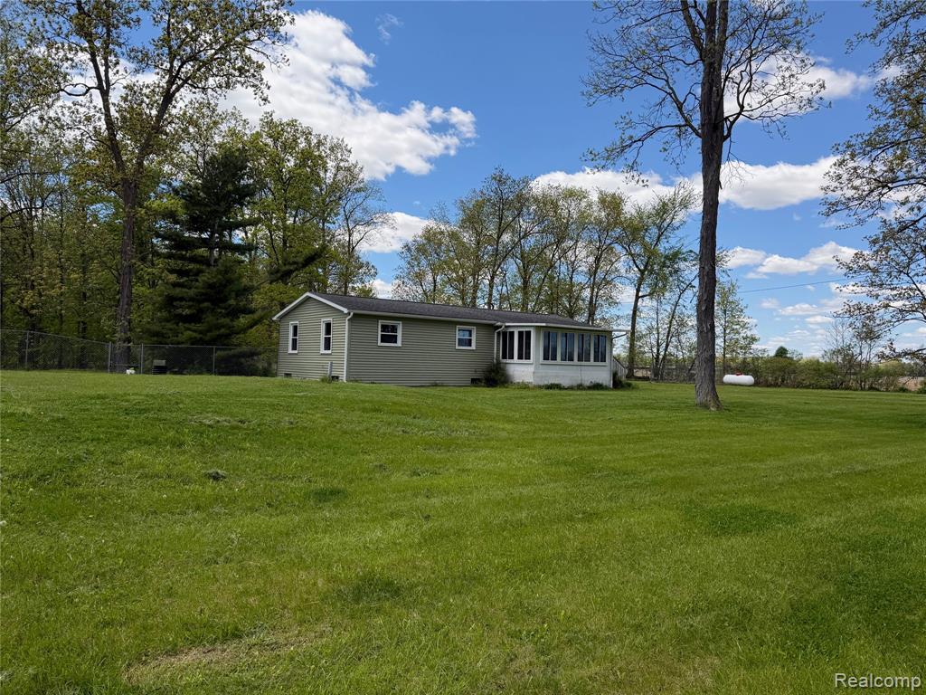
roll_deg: -0.7
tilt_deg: +0.1
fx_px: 642
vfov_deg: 56.8
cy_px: 348
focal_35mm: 24
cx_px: 463
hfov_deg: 71.6
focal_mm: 6.76
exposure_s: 1/3425
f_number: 1.78
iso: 80
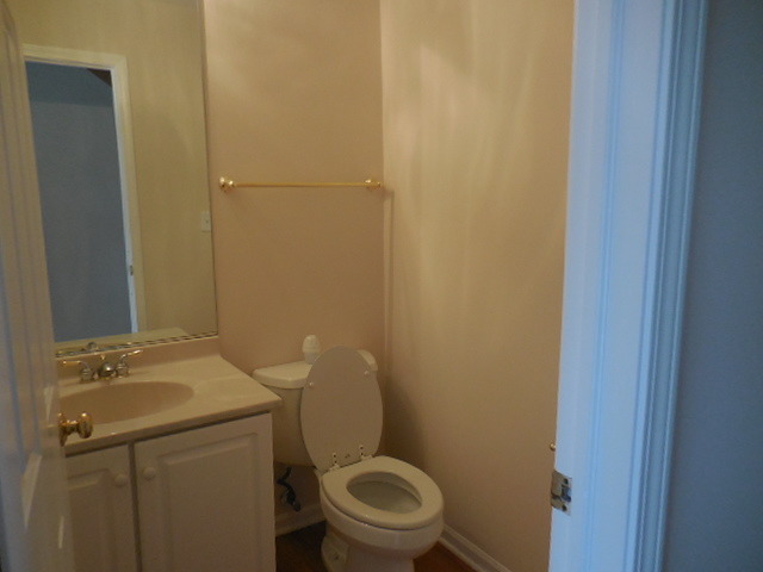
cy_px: 286
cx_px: 382
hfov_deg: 69.4
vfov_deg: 54.9
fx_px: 551
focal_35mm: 25
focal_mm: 4.5
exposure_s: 1/30
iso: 280
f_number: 3.3
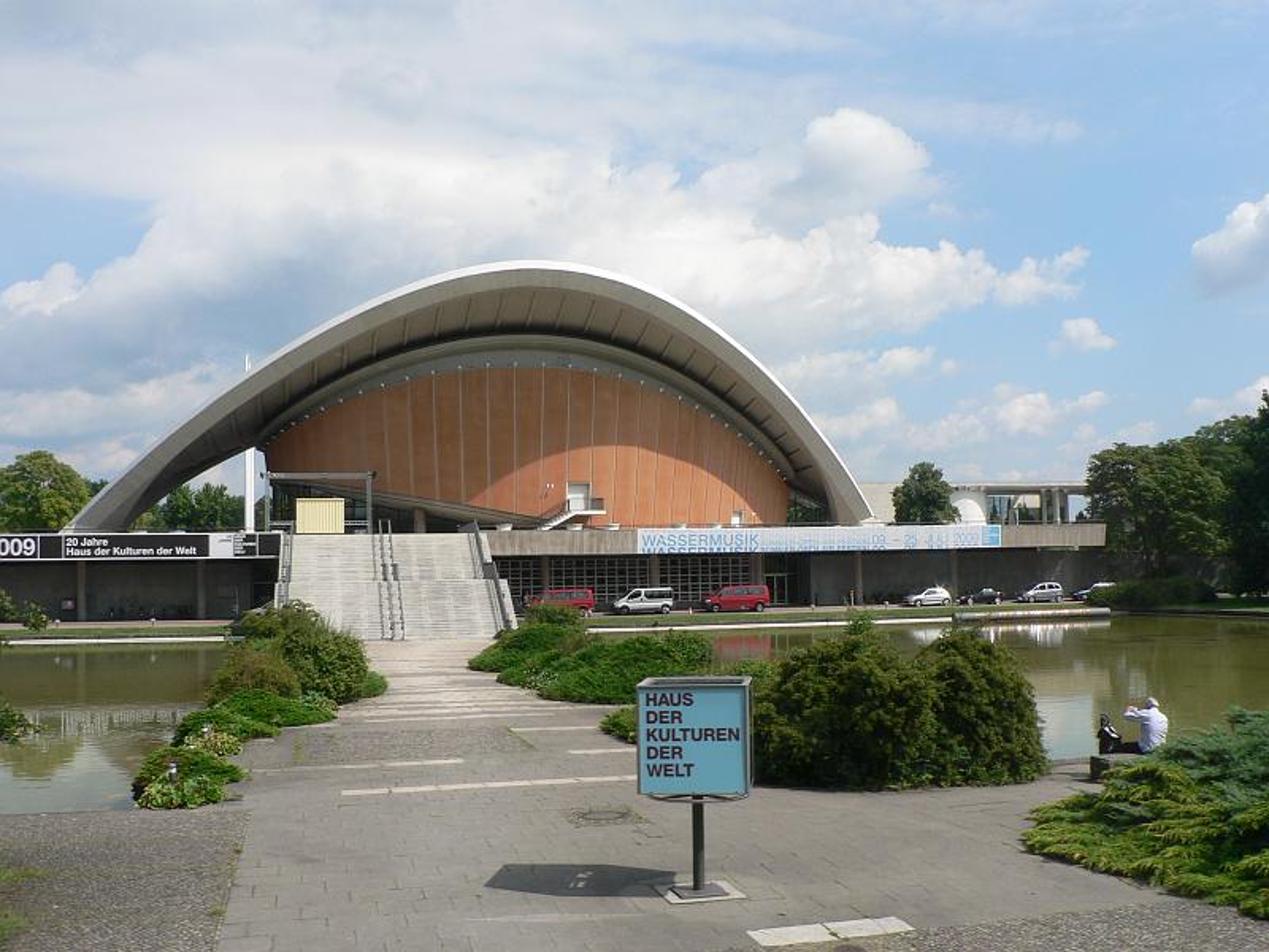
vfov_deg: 39.7
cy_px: 476
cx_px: 634
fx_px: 1320
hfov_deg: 51.4
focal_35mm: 36
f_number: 5.6
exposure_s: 1/500
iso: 80
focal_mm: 6
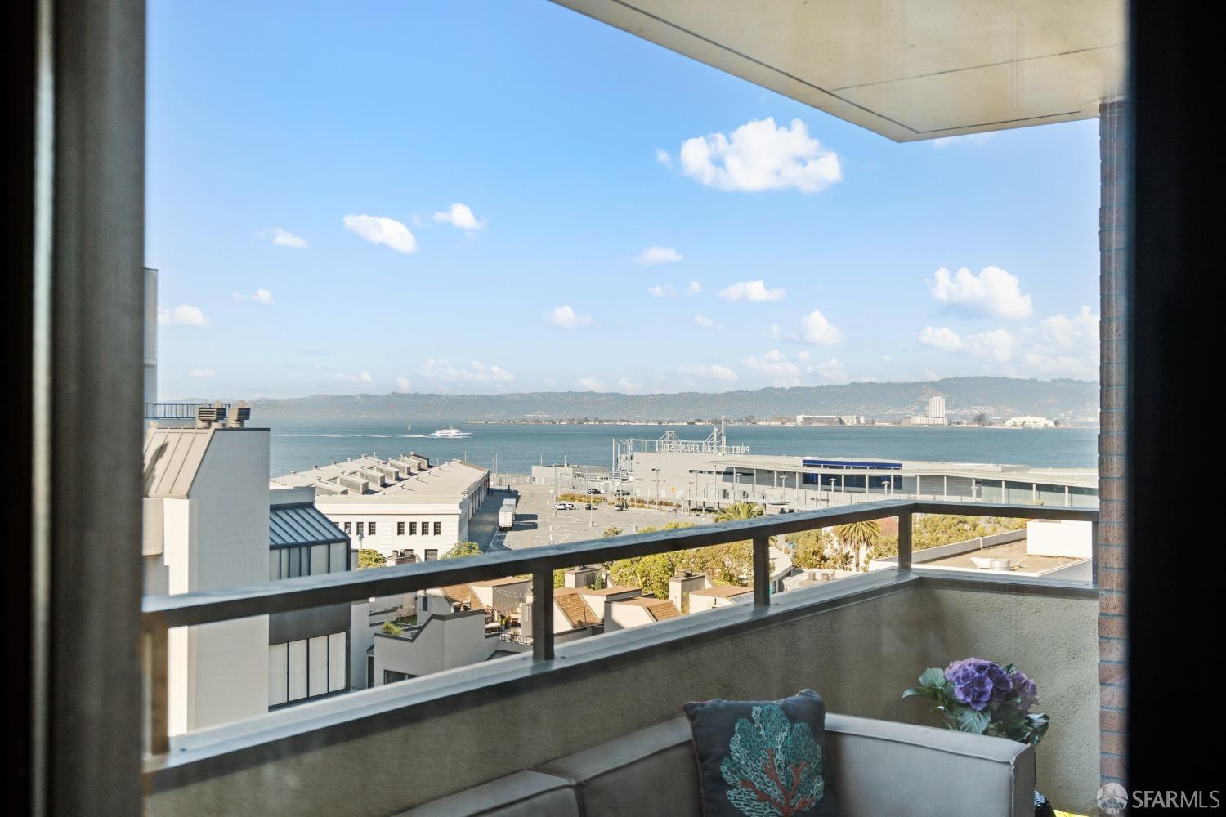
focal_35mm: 36
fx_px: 1226
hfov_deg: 53.1
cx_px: 613
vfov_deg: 36.9
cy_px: 408
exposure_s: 1/250
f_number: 4
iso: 100
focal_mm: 24
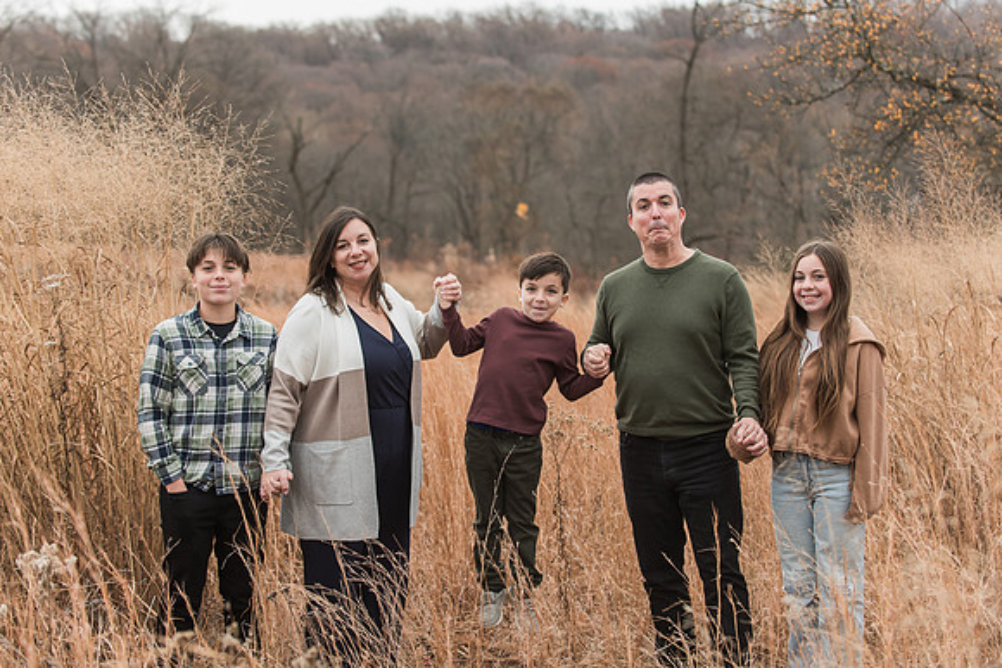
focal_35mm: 73
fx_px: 2027
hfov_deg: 27.8
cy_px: 331
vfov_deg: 18.7
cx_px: 499
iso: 800
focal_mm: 70
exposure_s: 1/320
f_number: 4
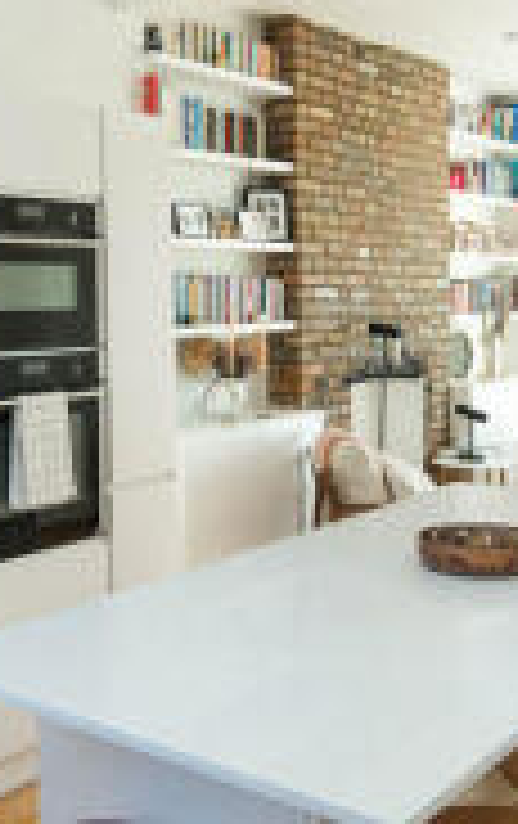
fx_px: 1012
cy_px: 421
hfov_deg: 28.7
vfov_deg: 44.3
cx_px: 248
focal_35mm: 45
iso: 250
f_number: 8
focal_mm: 17
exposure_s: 1/30
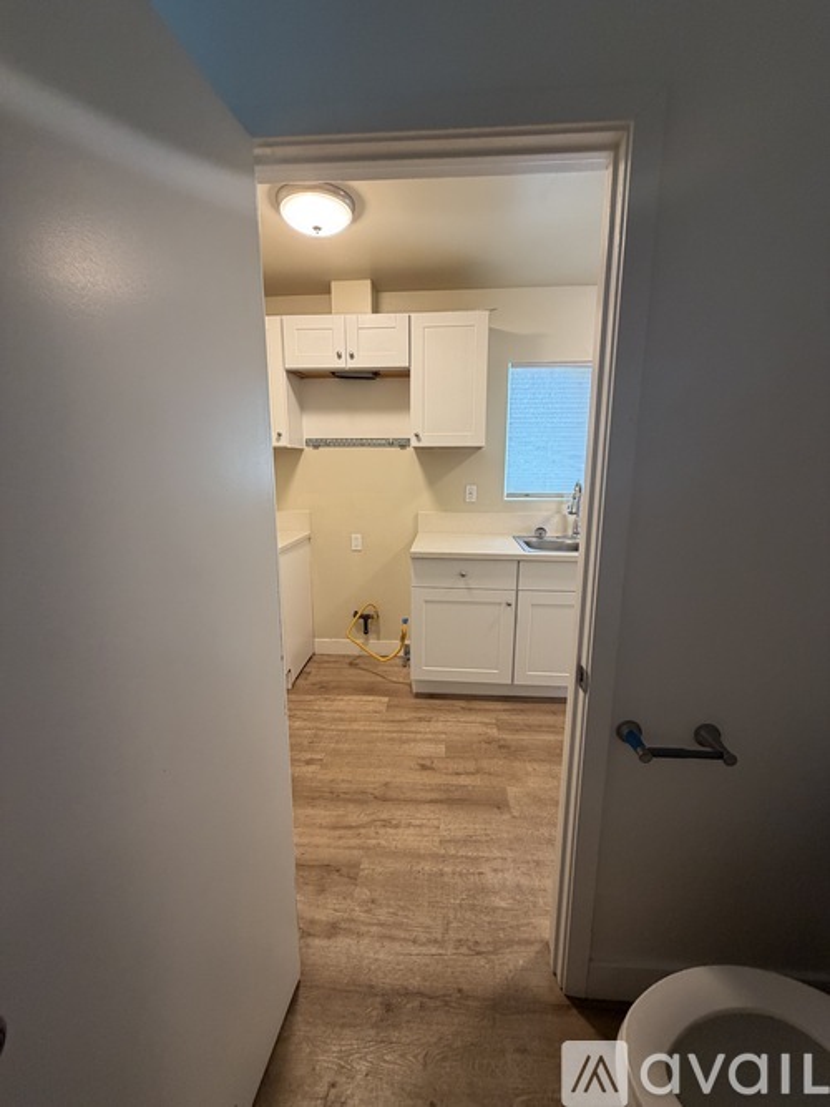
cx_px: 415
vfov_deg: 102.1
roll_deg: -0.4
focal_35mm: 14
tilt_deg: -10.0
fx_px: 448
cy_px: 554
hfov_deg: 85.7
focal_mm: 2.22
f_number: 2.2
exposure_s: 1/60
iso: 200
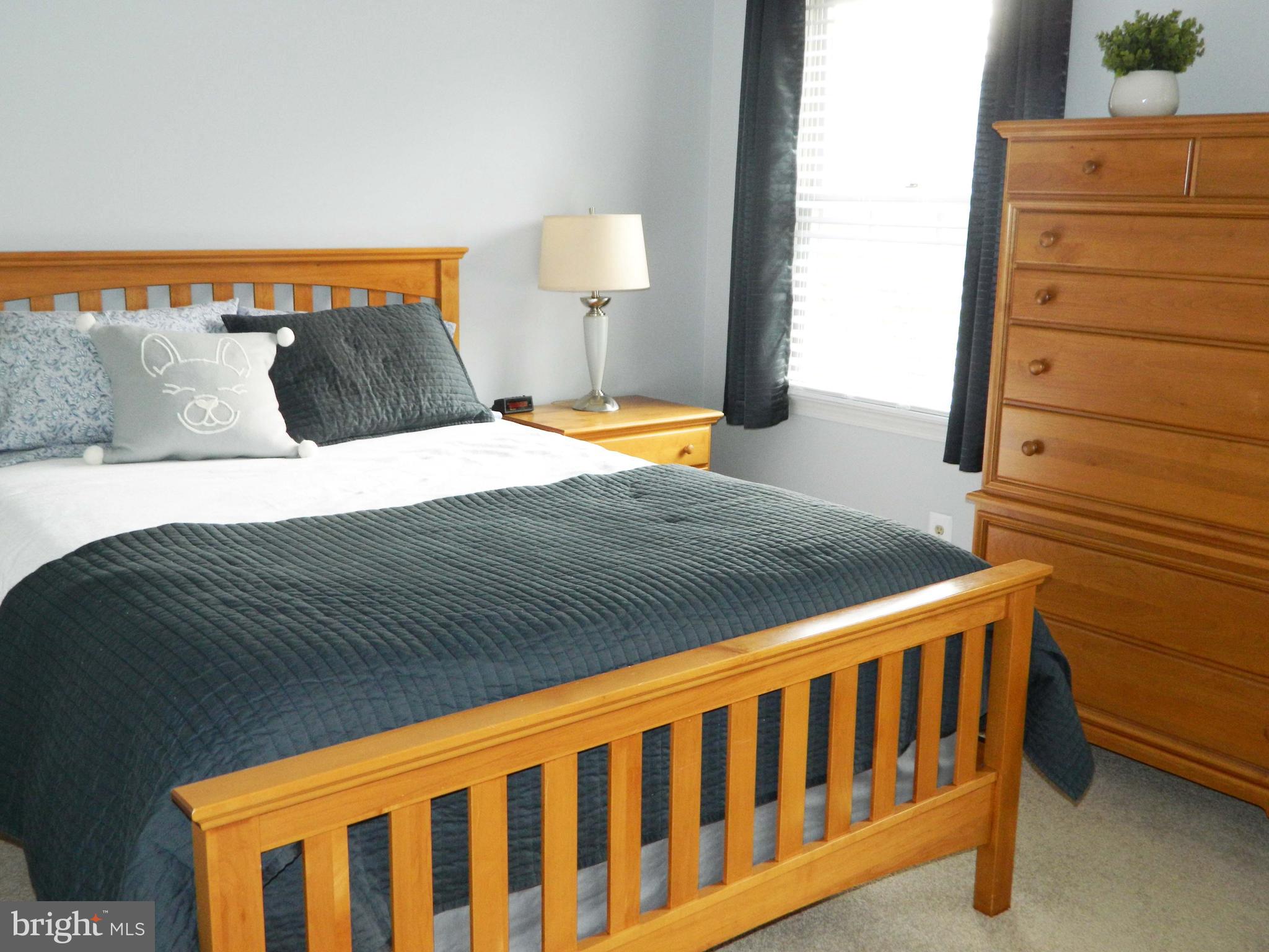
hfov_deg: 52.6
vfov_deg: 40.7
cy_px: 476
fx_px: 1283
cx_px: 634
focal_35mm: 35
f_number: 3.3
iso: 200
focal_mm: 6.2
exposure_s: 1/30
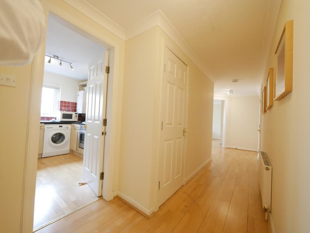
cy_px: 116
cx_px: 155
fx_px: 125
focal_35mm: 14
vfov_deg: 85.7
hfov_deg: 102.0
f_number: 4
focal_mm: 7
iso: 2000
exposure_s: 1/60
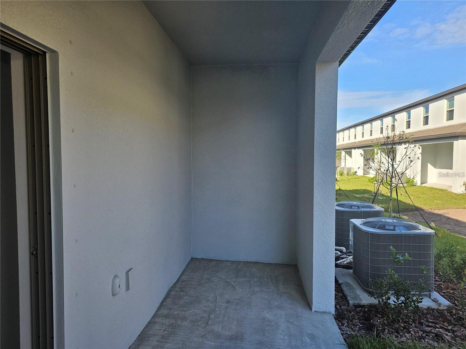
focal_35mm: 23
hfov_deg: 73.9
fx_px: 310
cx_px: 233
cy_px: 174
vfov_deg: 58.9
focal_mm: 6.3
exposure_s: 1/719
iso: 32
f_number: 1.7
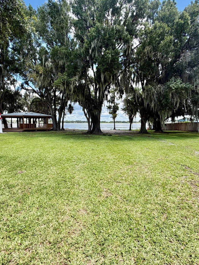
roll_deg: -0.3
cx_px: 96
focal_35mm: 19
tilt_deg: -2.7
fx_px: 146
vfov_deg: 84.7
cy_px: 131
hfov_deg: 68.6
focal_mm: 2.22
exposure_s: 1/502
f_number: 2.2
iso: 50
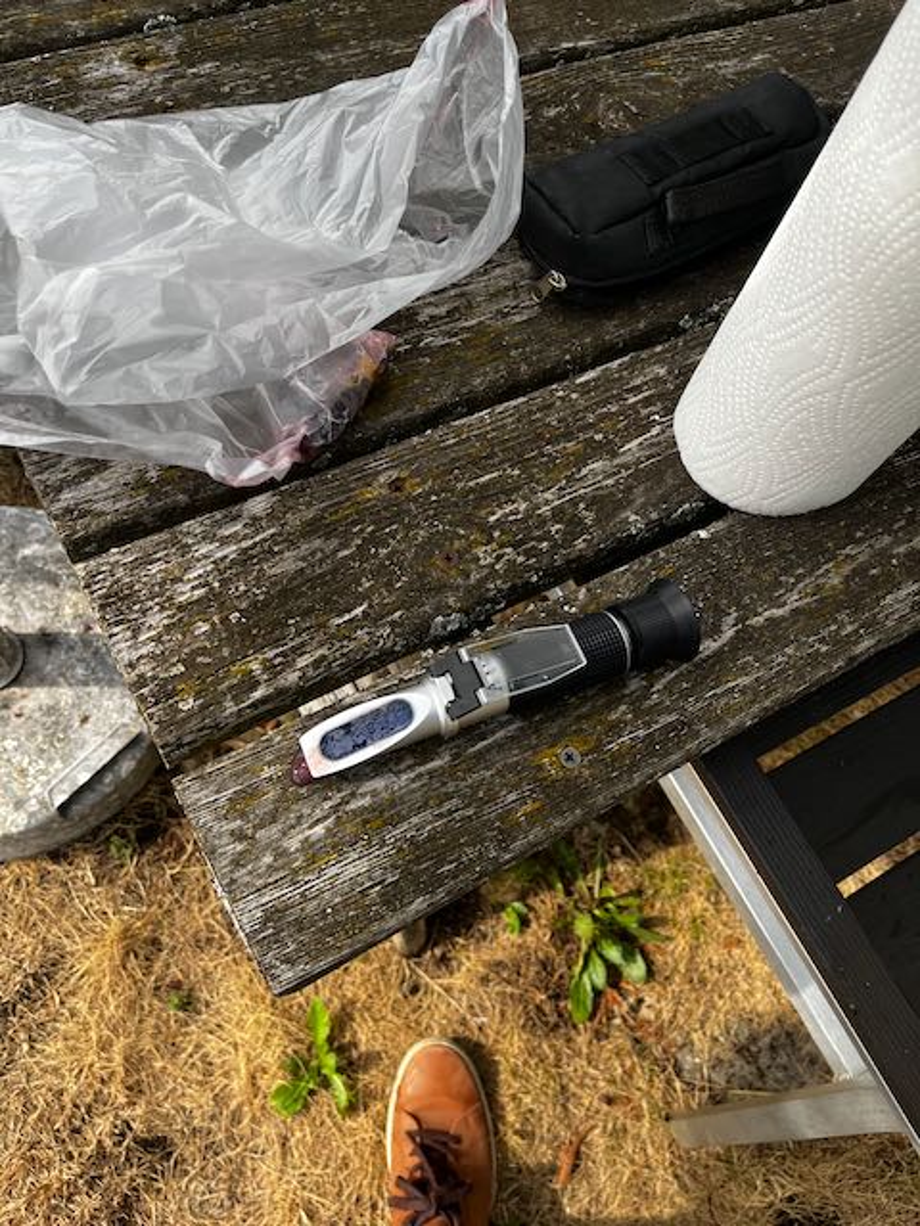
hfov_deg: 53.1
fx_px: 921
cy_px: 613
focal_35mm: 26
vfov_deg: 67.3
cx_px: 460
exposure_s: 1/858
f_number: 1.6
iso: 50
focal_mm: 5.1
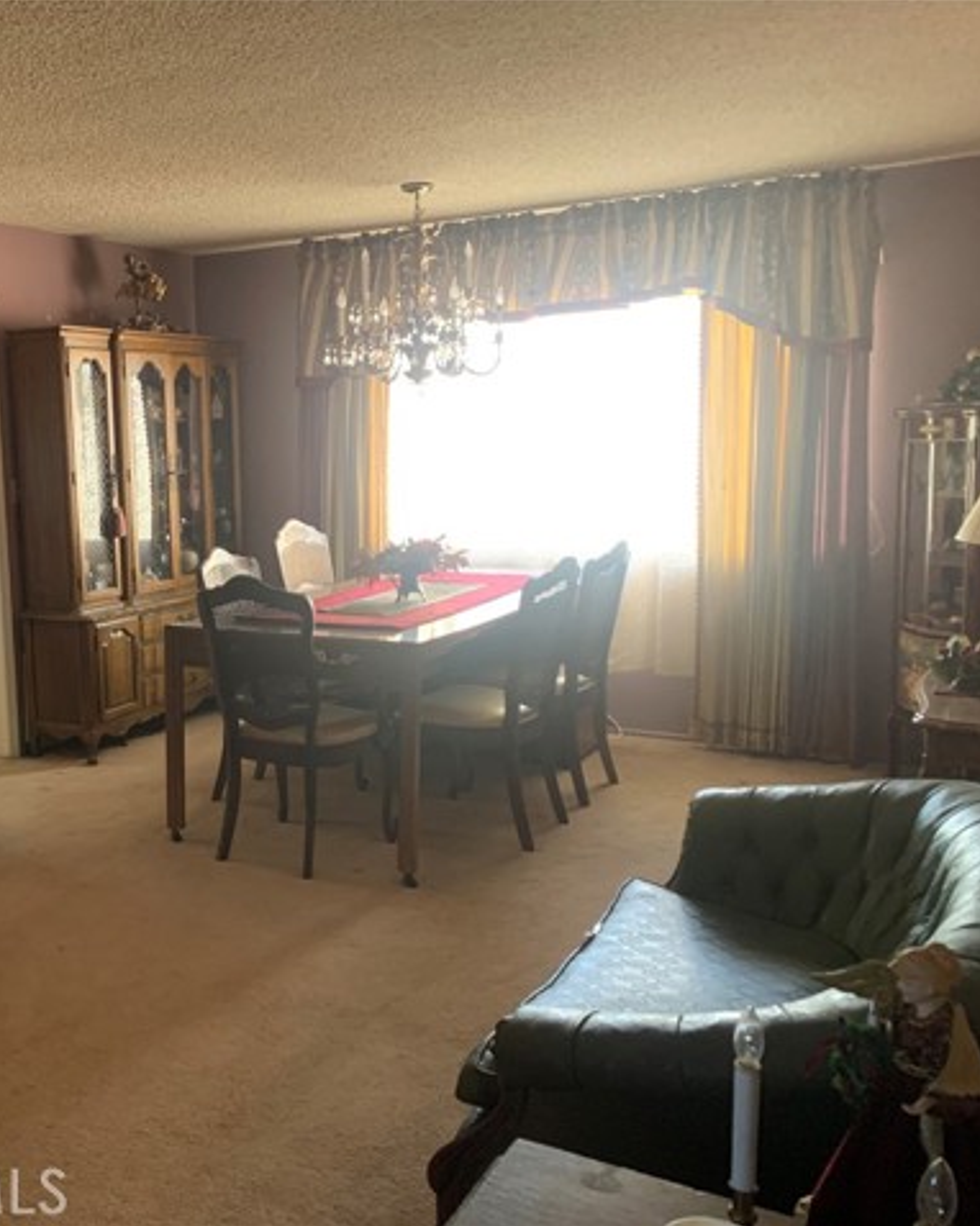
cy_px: 613
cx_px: 231
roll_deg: +1.1
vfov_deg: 52.9
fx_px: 1233
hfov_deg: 41.9
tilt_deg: -9.9
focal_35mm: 34
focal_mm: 4.25
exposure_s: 1/60
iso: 320
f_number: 1.8
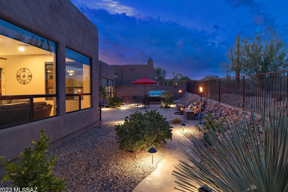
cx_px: 156
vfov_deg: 67.3
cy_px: 92
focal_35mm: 18
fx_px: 144
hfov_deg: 89.8
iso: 200
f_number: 7.1
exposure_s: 2.5
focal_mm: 16
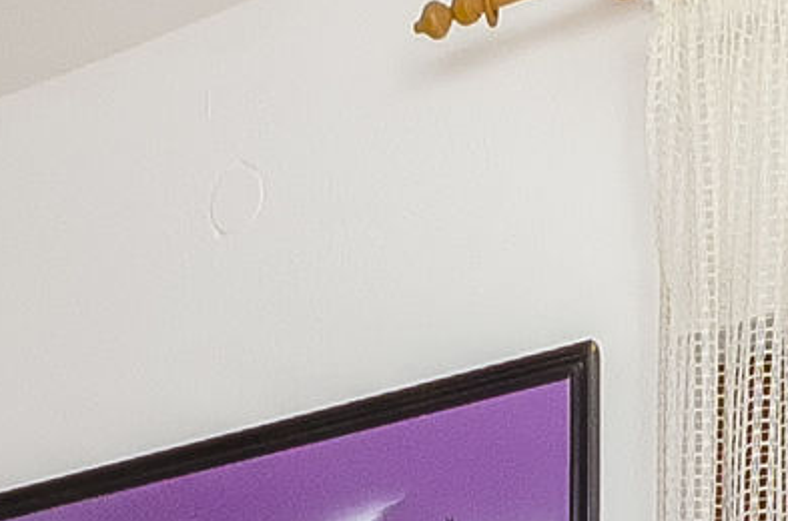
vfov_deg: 10.5
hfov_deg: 19.0
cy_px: 1340
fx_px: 2336
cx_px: 162
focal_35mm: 107
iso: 250
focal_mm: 10
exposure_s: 1/250
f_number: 8
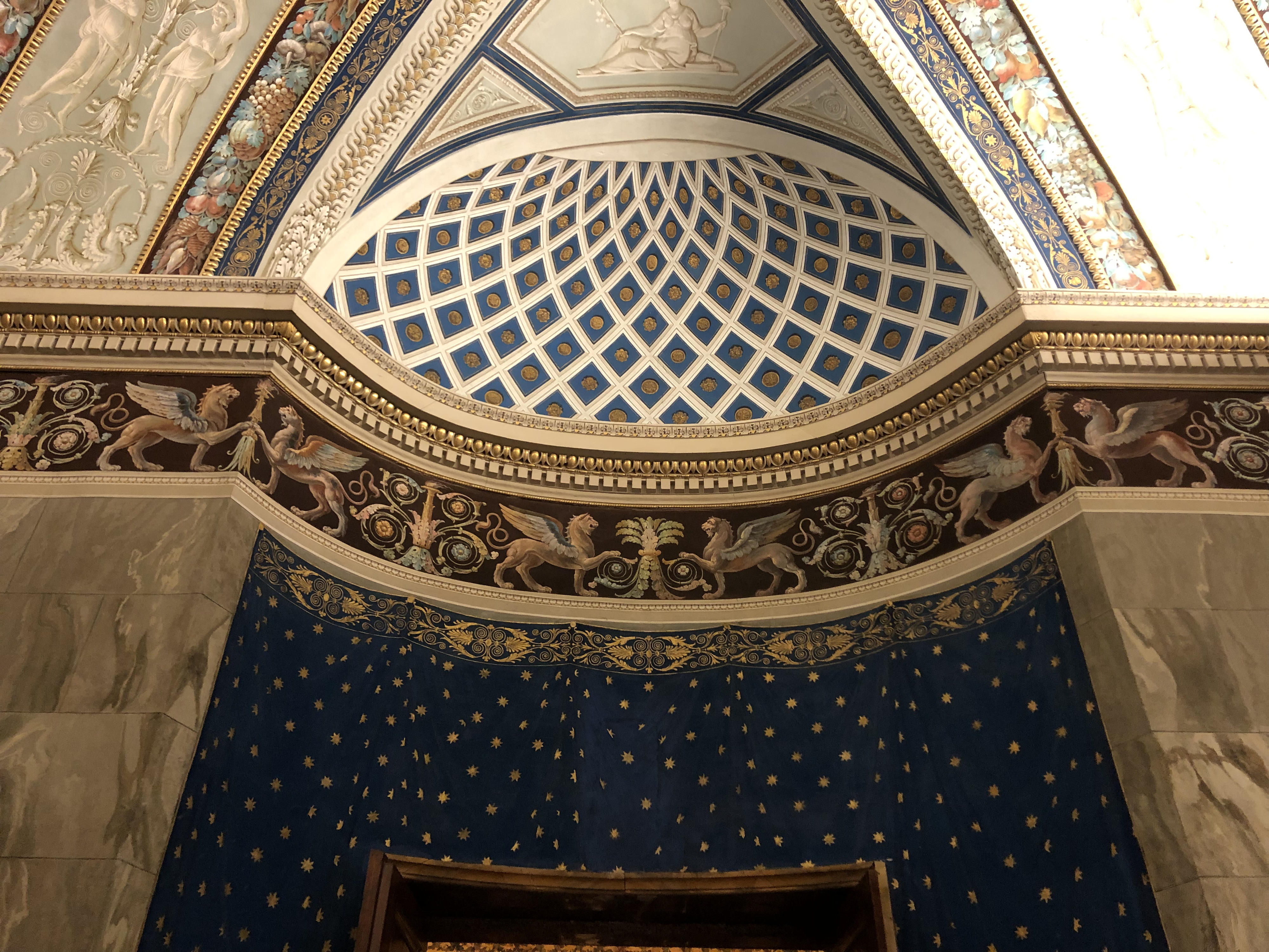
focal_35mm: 28
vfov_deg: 49.7
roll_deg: +0.6
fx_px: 1026
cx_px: 634
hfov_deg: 63.4
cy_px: 476
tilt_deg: +37.5
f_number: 1.8
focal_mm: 4
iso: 80
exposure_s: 1/17
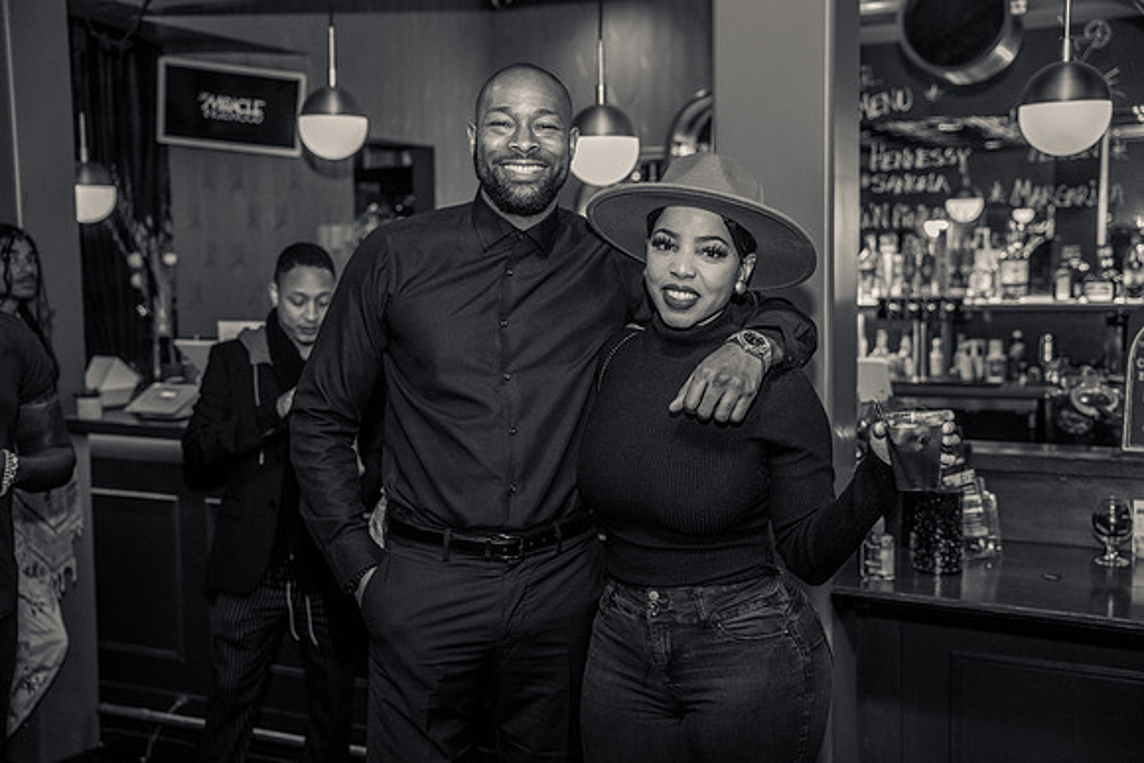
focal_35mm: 42
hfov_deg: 45.9
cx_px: 572
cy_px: 382
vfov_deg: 31.6
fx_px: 1351
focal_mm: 42.5
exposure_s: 1/125
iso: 2500
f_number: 2.8
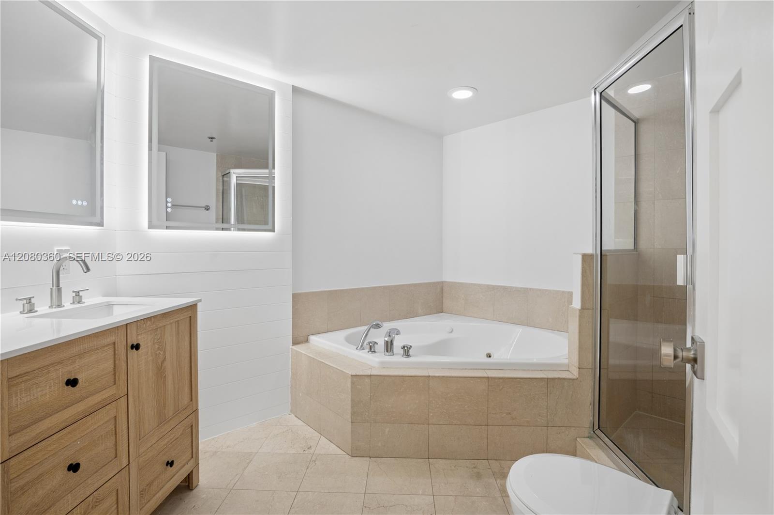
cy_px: 258
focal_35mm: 17
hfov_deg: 93.3
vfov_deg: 70.3
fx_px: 365
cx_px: 387
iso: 250
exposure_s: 1/30
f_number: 8
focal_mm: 17
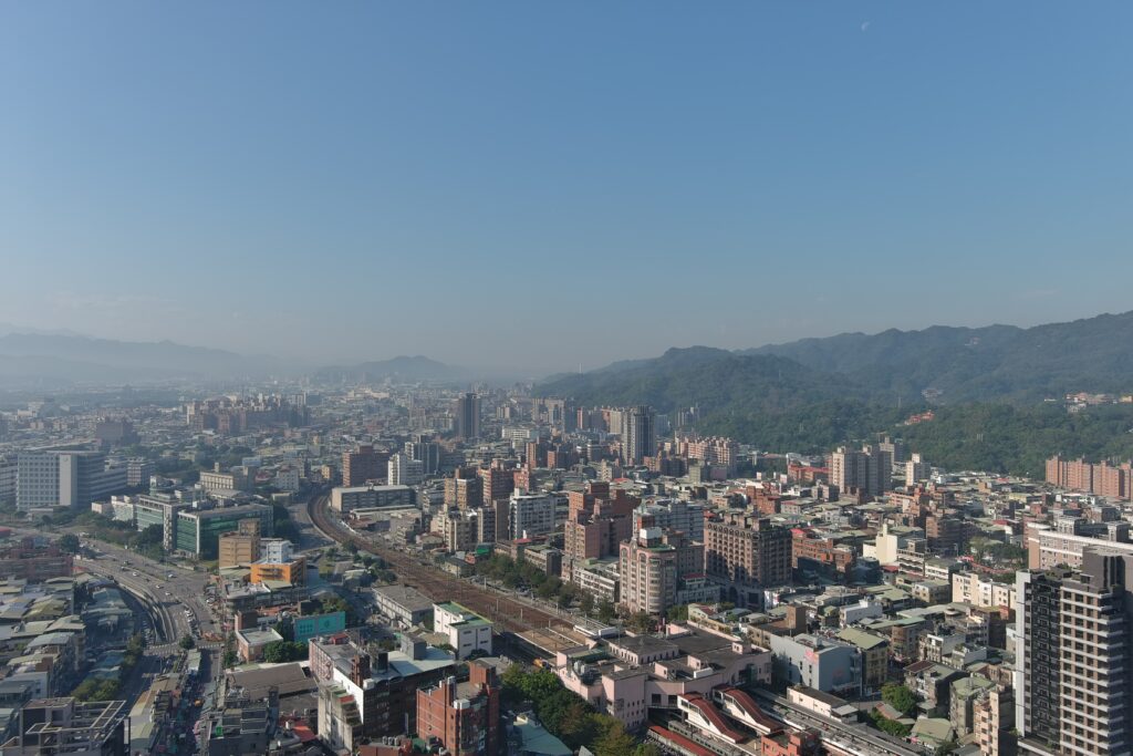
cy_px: 378
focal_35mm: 29
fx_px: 913
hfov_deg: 63.7
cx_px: 566
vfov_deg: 45.0
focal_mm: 10.1
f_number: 2.8
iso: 100
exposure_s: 1/1000
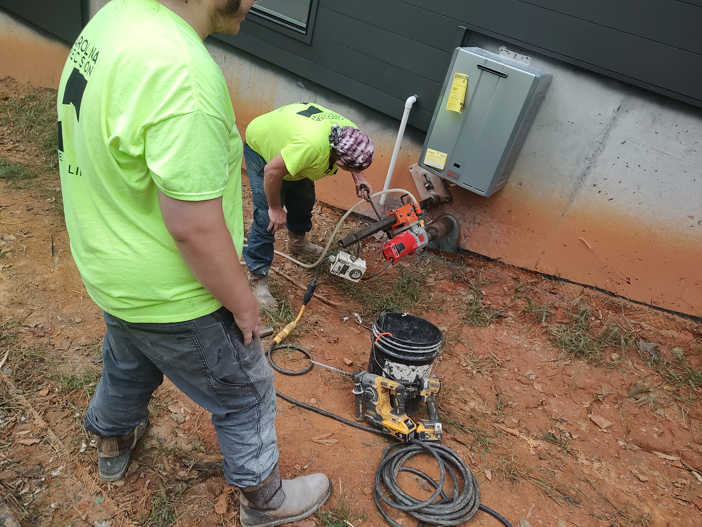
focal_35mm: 24
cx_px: 351
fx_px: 487
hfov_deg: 71.6
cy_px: 264
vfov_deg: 56.8
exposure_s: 1/120
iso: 148
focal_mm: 5.88
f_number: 1.9
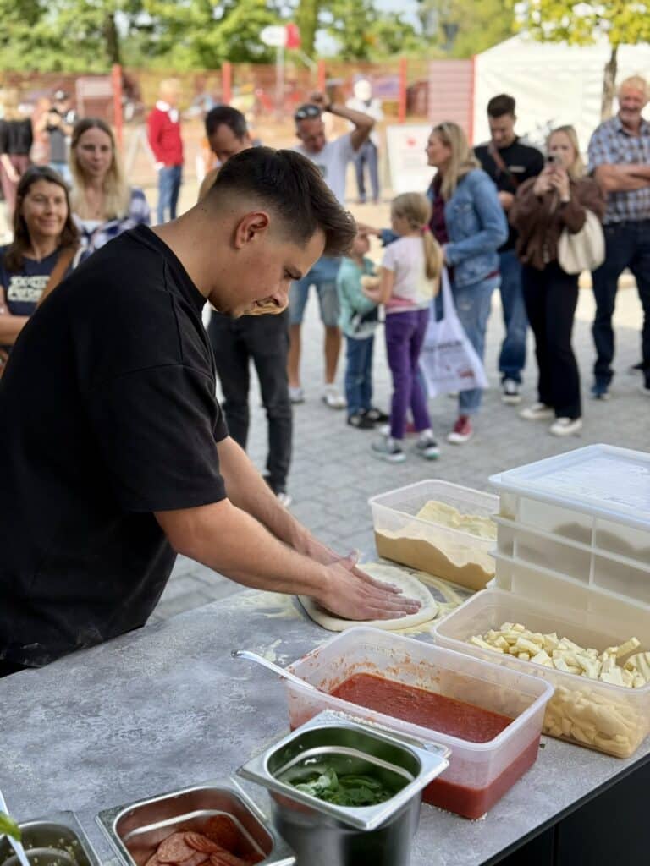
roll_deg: +0.0
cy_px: 433
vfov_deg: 39.7
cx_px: 325
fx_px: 1202
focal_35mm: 48
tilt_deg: -16.4
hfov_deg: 30.3
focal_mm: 6.76
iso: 64
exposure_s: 1/1013
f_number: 1.78
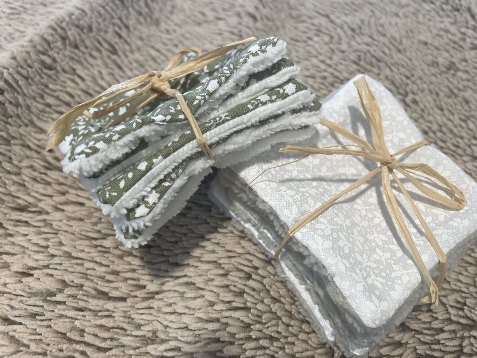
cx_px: 238
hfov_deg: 67.3
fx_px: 358
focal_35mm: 26
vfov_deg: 53.1
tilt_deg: -49.7
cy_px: 179
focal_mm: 4.2
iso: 125
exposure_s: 1/111
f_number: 1.6
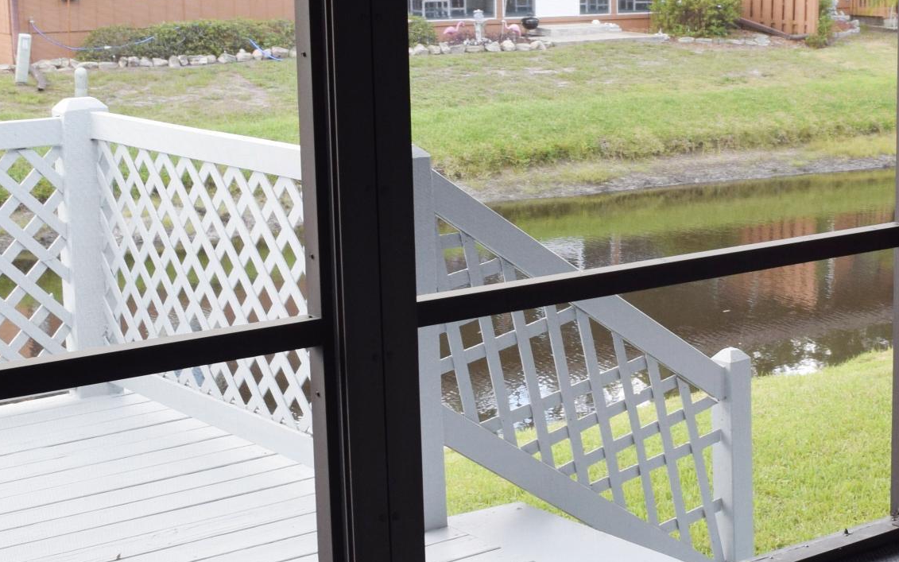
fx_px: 1789
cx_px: 742
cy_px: 306
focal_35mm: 73
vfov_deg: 17.9
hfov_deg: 27.5
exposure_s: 1/125
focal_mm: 18
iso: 400
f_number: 7.1
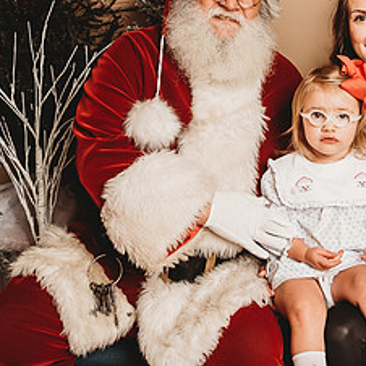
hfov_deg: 28.0
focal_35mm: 61
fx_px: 730
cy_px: 101
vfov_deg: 27.8
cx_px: 244
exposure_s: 1/160
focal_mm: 24
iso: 100
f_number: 4
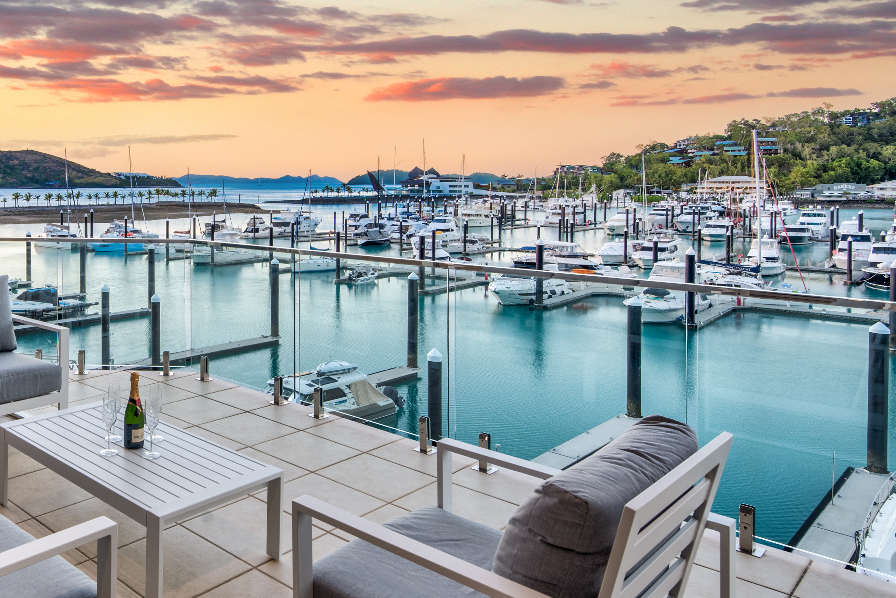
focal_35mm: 27
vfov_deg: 48.0
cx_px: 183
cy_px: 291
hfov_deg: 61.9
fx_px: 672
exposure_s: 1/50
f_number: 10
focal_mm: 16
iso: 200
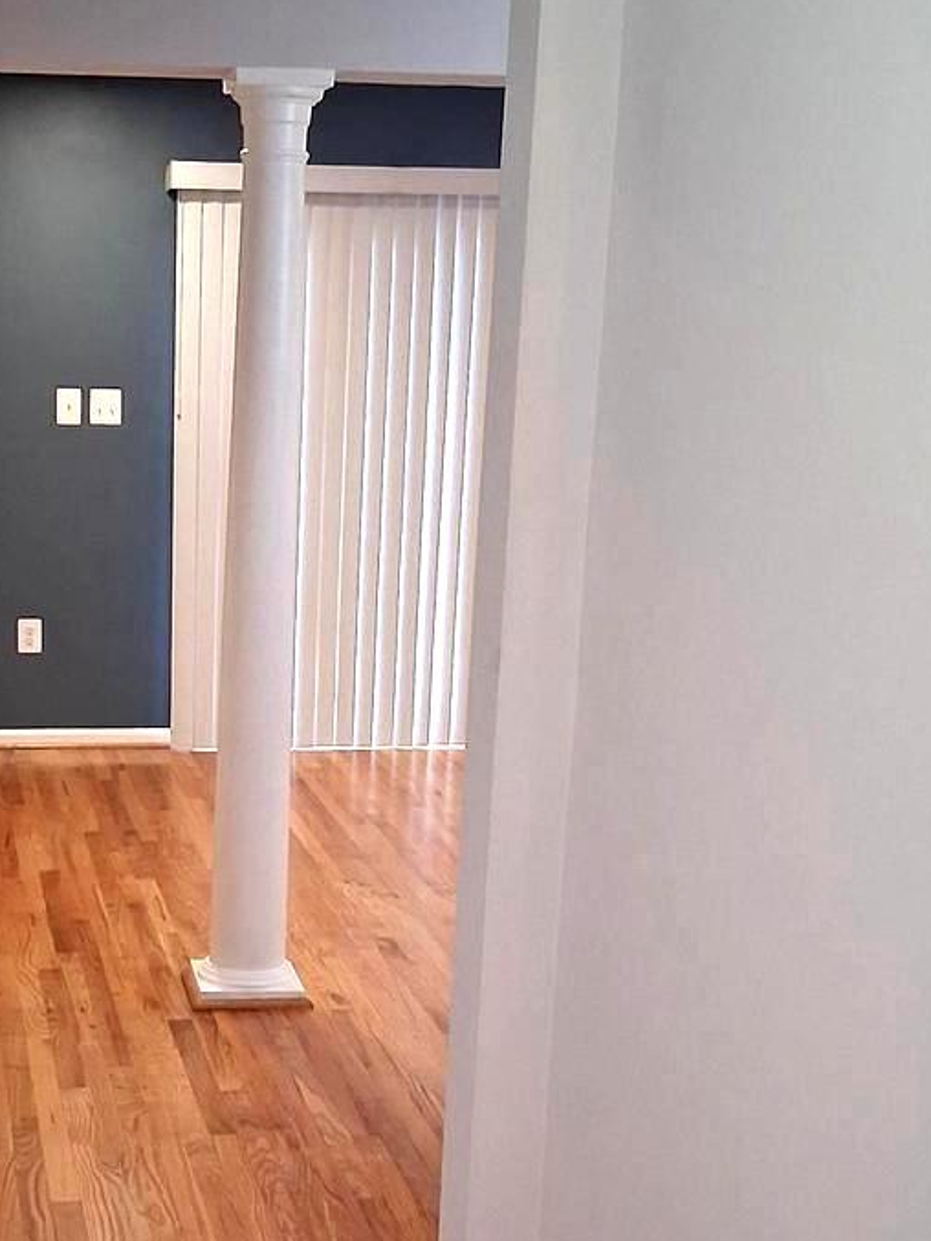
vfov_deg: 32.2
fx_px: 2115
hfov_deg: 24.3
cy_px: 898
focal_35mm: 59
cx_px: 148
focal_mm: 3.98
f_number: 1.8
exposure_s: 1/60
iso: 320
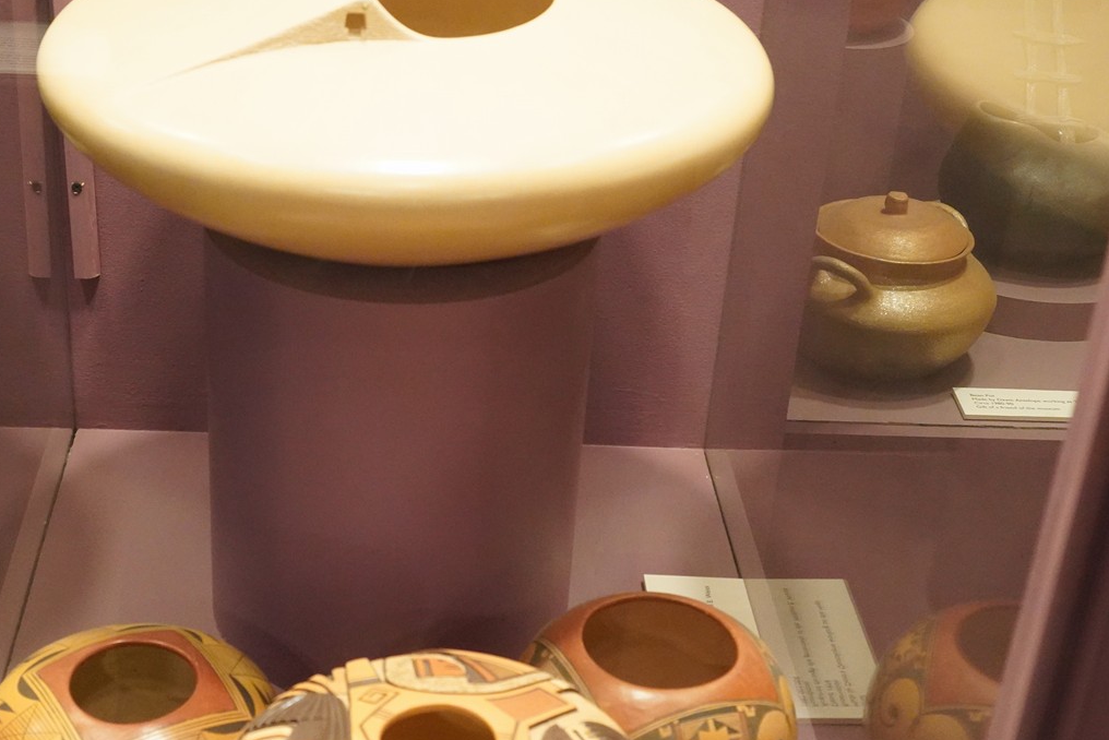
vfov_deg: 22.2
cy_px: 442
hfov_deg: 32.6
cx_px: 385
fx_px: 1880
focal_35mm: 61
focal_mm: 31
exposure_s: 1/100
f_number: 5.6
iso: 6400
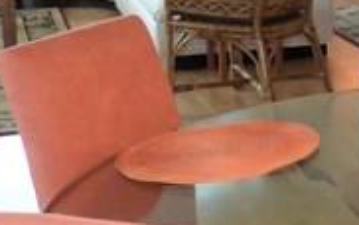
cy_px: -22
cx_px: 604
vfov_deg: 10.9
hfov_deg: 15.5
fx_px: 1165
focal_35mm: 119
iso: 200
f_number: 2.8
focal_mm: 3.58
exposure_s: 1/60
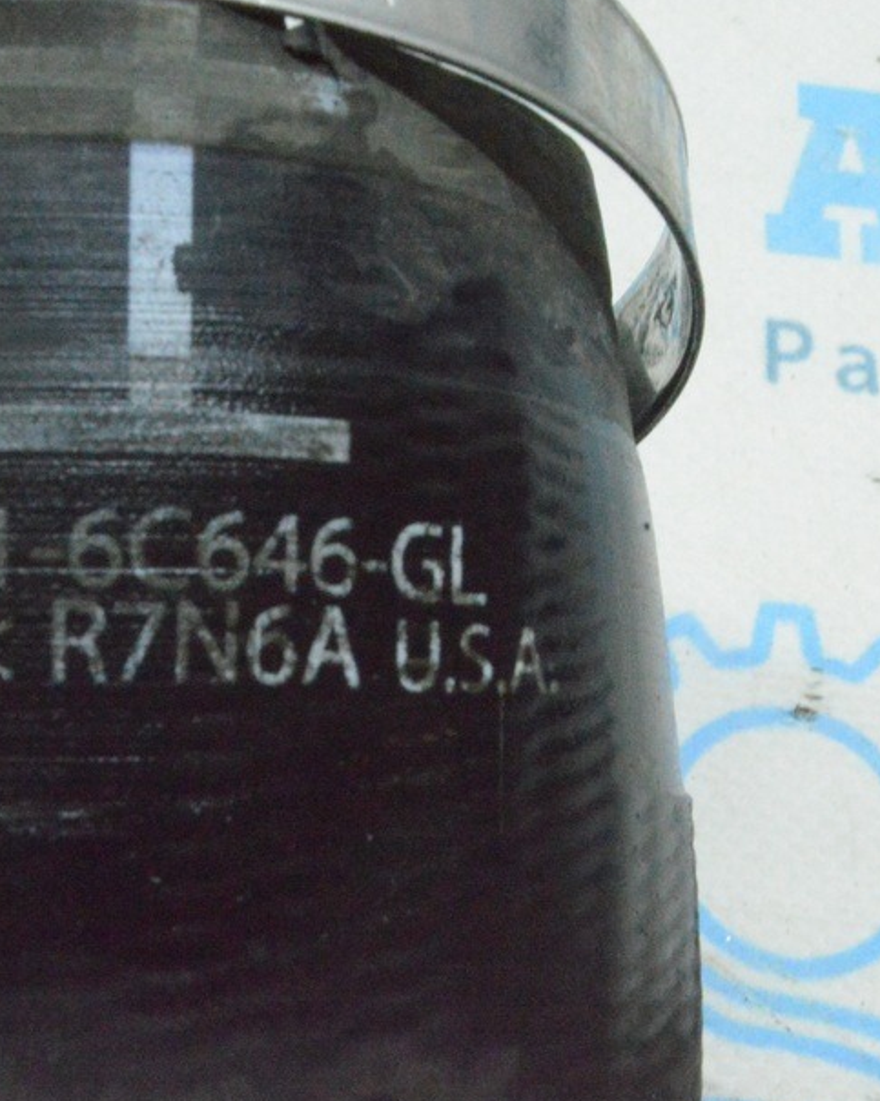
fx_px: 2019
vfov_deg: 30.5
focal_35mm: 62
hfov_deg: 24.2
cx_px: 188
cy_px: 491
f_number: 25
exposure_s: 1/40
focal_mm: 26
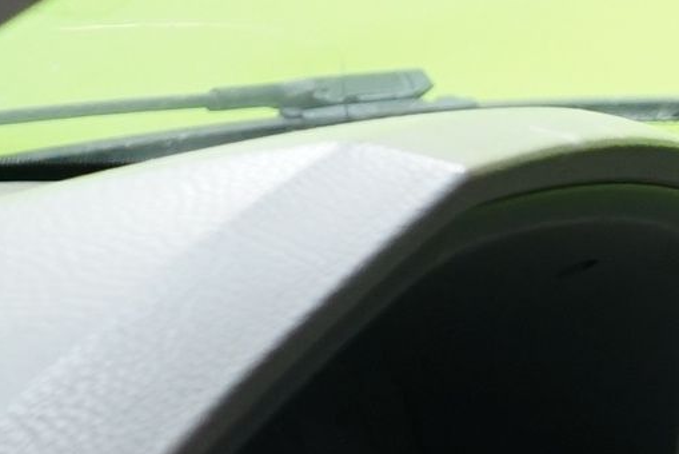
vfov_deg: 5.3
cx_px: 2344
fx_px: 4812
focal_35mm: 255
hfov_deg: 6.9
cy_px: 895
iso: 800
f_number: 4.5
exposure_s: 1/25
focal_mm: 33
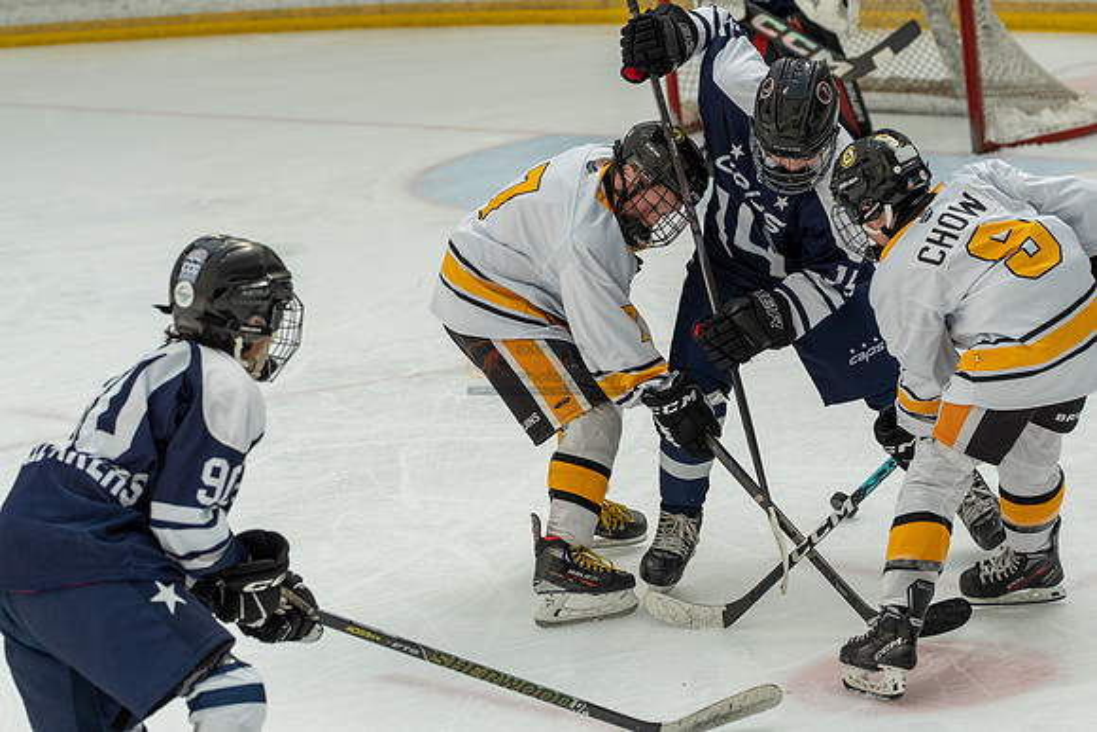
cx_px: 548
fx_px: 4023
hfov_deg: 15.5
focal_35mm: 132
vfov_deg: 10.4
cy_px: 366
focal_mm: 88
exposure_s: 1/1600
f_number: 3.5
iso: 800
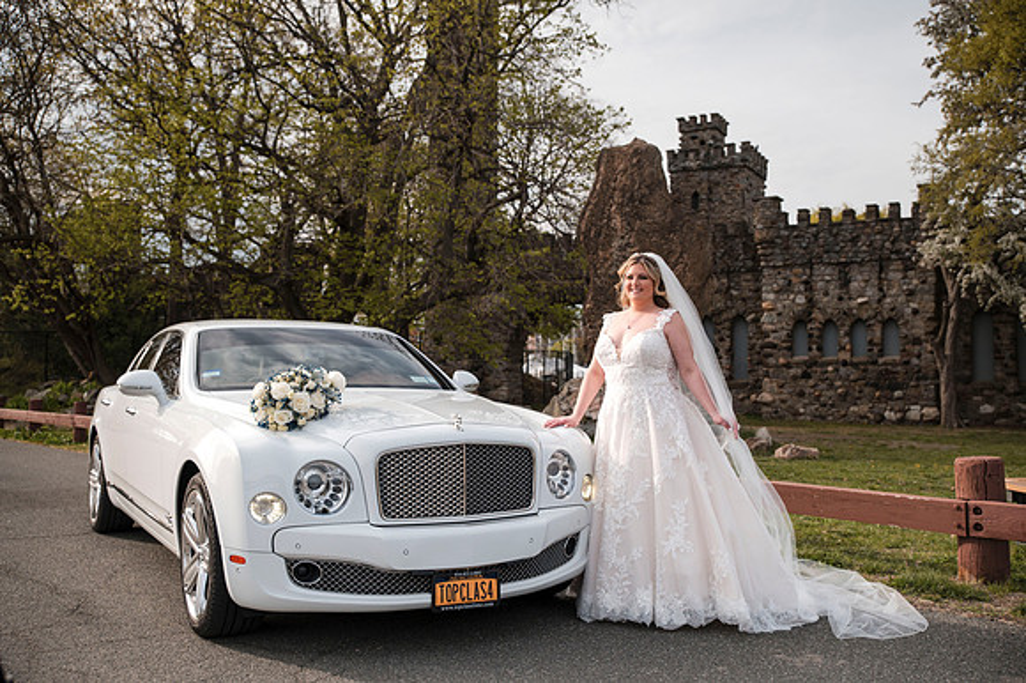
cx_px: 513
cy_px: 342
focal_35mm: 36
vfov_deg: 37.1
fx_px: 1017
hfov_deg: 53.5
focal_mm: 35
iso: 800
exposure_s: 1/8000
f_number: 3.2
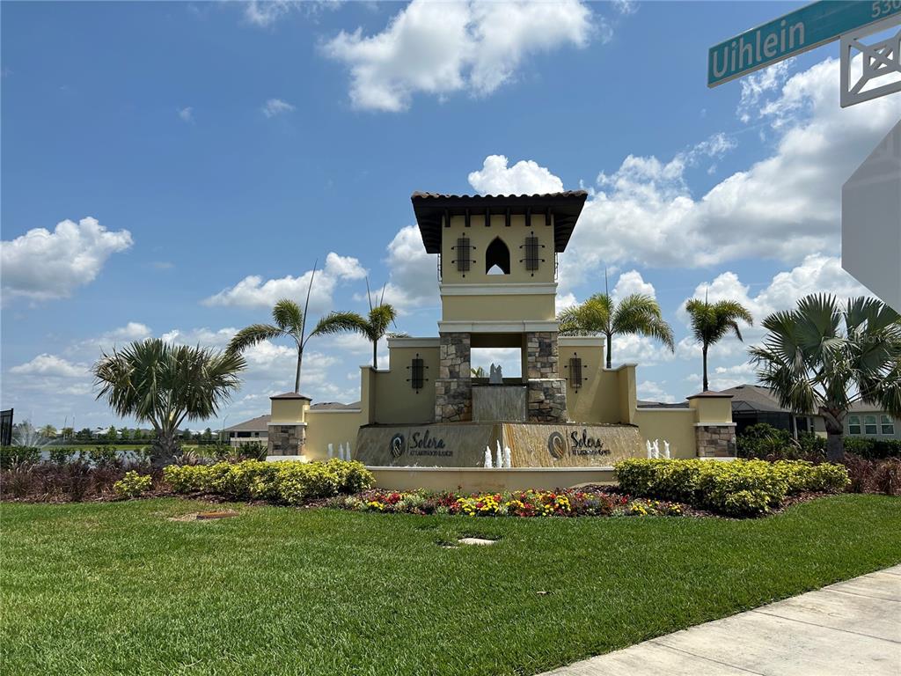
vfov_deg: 53.1
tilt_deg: +8.3
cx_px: 450
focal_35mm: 26
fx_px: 677
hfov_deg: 67.3
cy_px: 338
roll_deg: -0.7
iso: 50
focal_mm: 5.7
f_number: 1.5
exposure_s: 1/7463
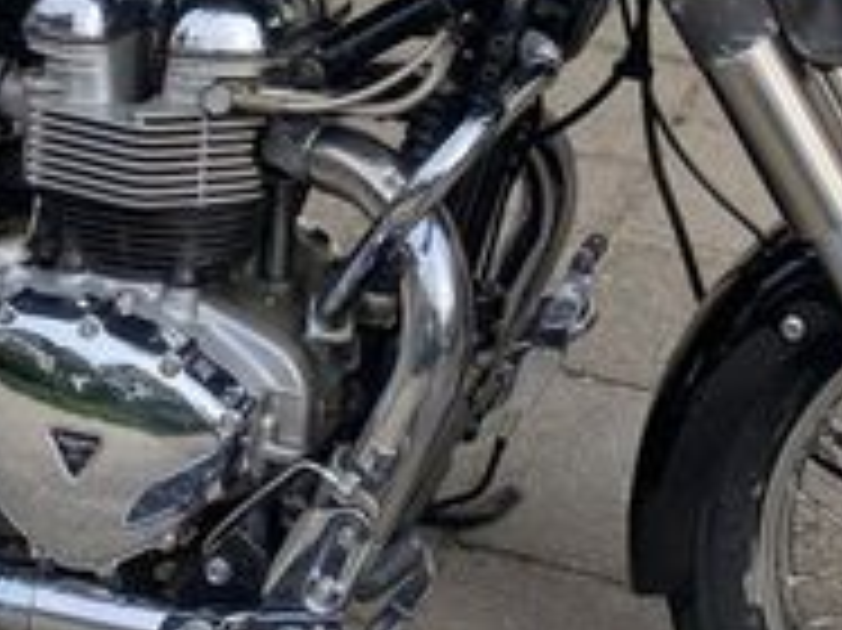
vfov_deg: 16.1
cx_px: 468
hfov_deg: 22.0
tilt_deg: -22.5
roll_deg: -2.0
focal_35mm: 89
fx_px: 2163
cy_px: -68
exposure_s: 1/576
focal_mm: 4.25
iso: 32
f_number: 1.8
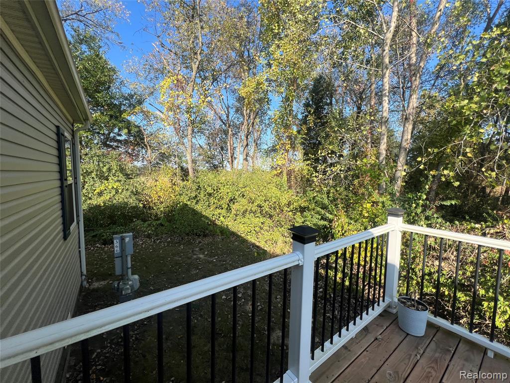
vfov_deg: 89.9
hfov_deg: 106.2
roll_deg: -2.1
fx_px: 192
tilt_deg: -4.0
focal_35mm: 13
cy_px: 192
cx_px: 255
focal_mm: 1.57
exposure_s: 1/602
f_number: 1.8
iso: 32
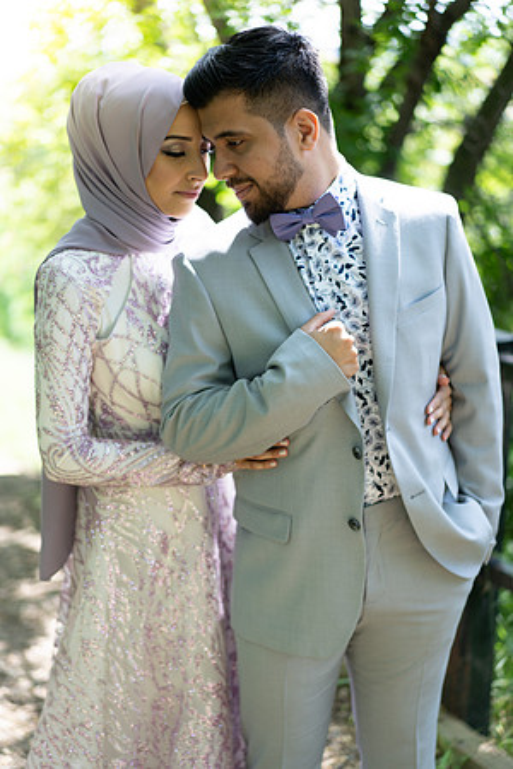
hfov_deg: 24.6
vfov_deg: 36.2
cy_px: 384
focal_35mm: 55
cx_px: 256
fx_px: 1176
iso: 100
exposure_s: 1/500
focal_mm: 55
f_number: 1.8
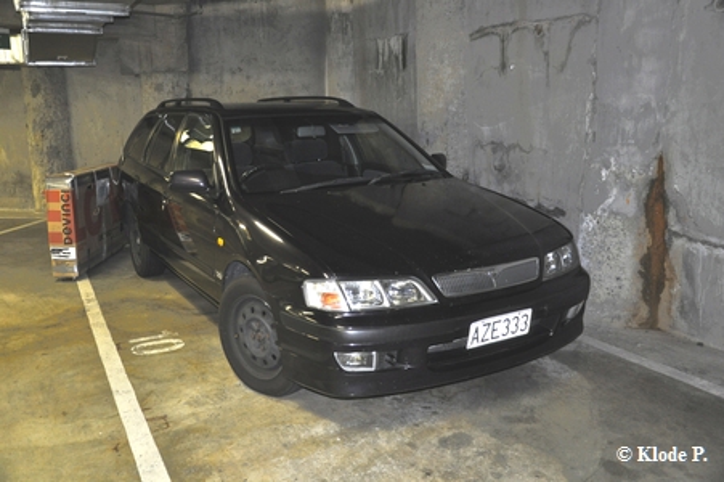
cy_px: 241
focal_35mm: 32
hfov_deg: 59.5
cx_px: 362
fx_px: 633
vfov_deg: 41.7
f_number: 3.8
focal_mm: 21
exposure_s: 1/60
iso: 800
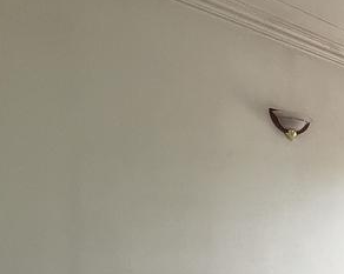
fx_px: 458
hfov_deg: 28.7
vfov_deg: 31.7
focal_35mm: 45
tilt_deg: +0.1
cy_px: 248
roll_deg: +0.1
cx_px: 500
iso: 640
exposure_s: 1/50
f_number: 2.2
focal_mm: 2.22
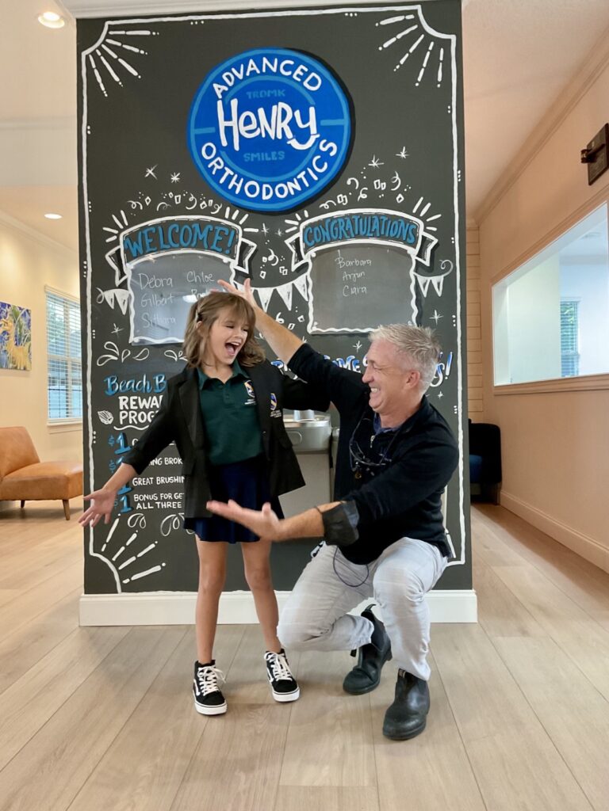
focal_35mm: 29
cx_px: 304
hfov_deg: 48.2
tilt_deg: +1.1
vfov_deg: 61.7
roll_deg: +0.5
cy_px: 406
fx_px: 680
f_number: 1.8
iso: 200
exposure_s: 1/40
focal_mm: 3
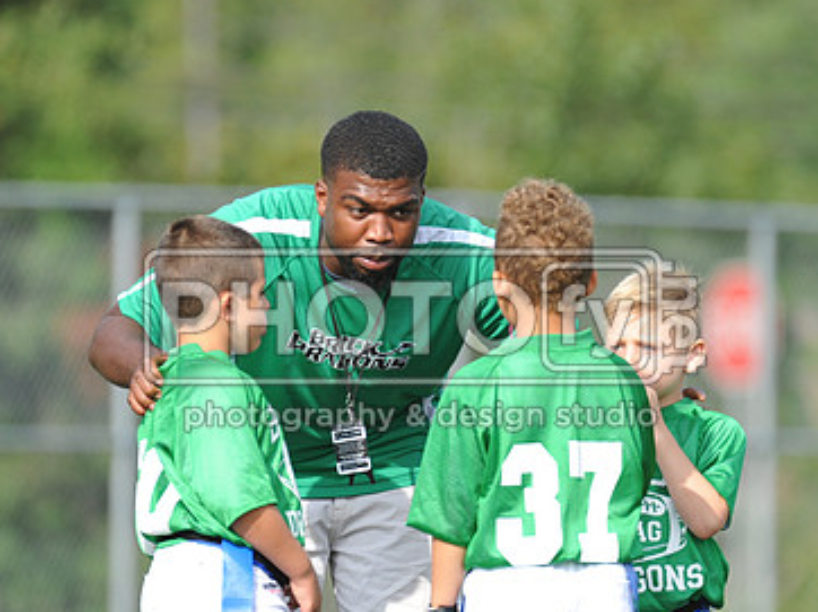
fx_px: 14547
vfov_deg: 2.4
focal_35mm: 616
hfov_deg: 3.2
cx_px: 414
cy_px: 332
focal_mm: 400
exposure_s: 1/1600
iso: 800
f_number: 5
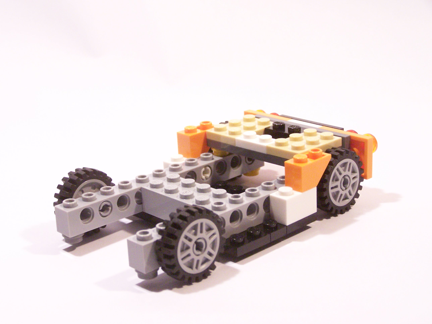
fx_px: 861
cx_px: 216
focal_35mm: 69
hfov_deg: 28.2
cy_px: 162
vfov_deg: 21.3
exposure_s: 1/45
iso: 400
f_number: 3.2
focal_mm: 11.5
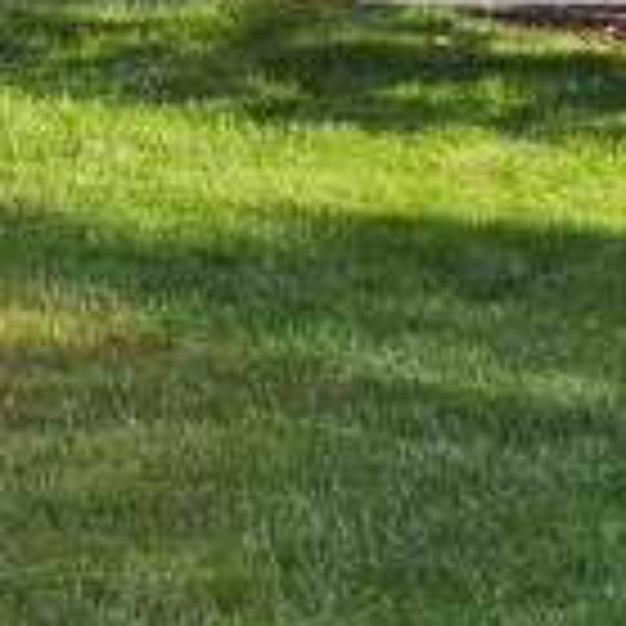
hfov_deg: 8.1
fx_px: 3355
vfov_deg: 10.4
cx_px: -1594
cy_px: -248
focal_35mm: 164
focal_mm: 5.4
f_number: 1.8
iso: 25
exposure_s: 1/467
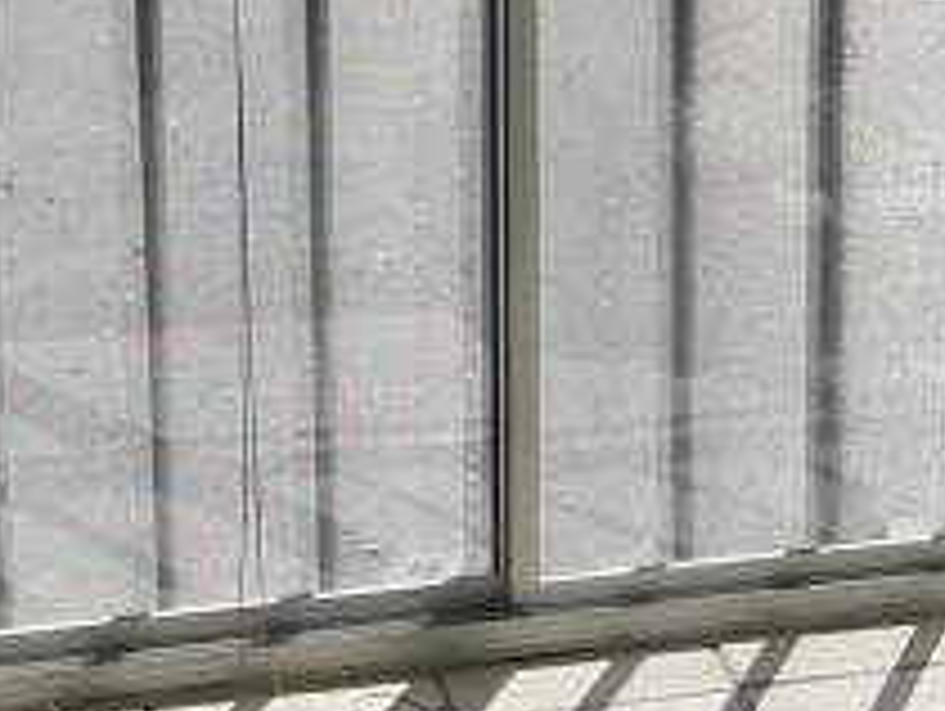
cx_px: 702
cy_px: -144
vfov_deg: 14.5
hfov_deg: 19.7
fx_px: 2706
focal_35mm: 99
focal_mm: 5.1
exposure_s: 1/3311
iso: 40
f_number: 1.6
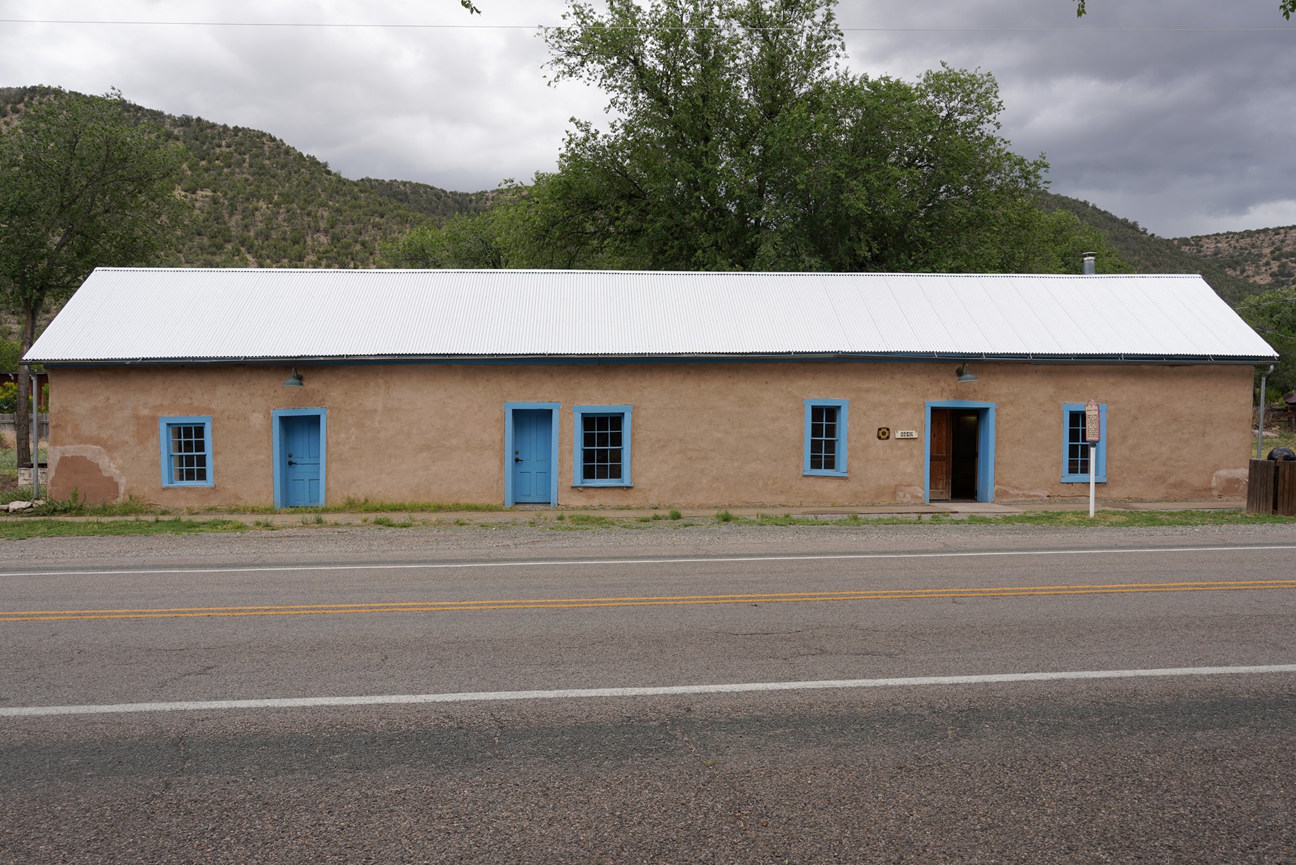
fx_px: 1008
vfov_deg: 46.4
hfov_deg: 65.5
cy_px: 432
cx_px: 648
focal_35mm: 28
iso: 100
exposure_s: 1/100
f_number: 9
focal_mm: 28
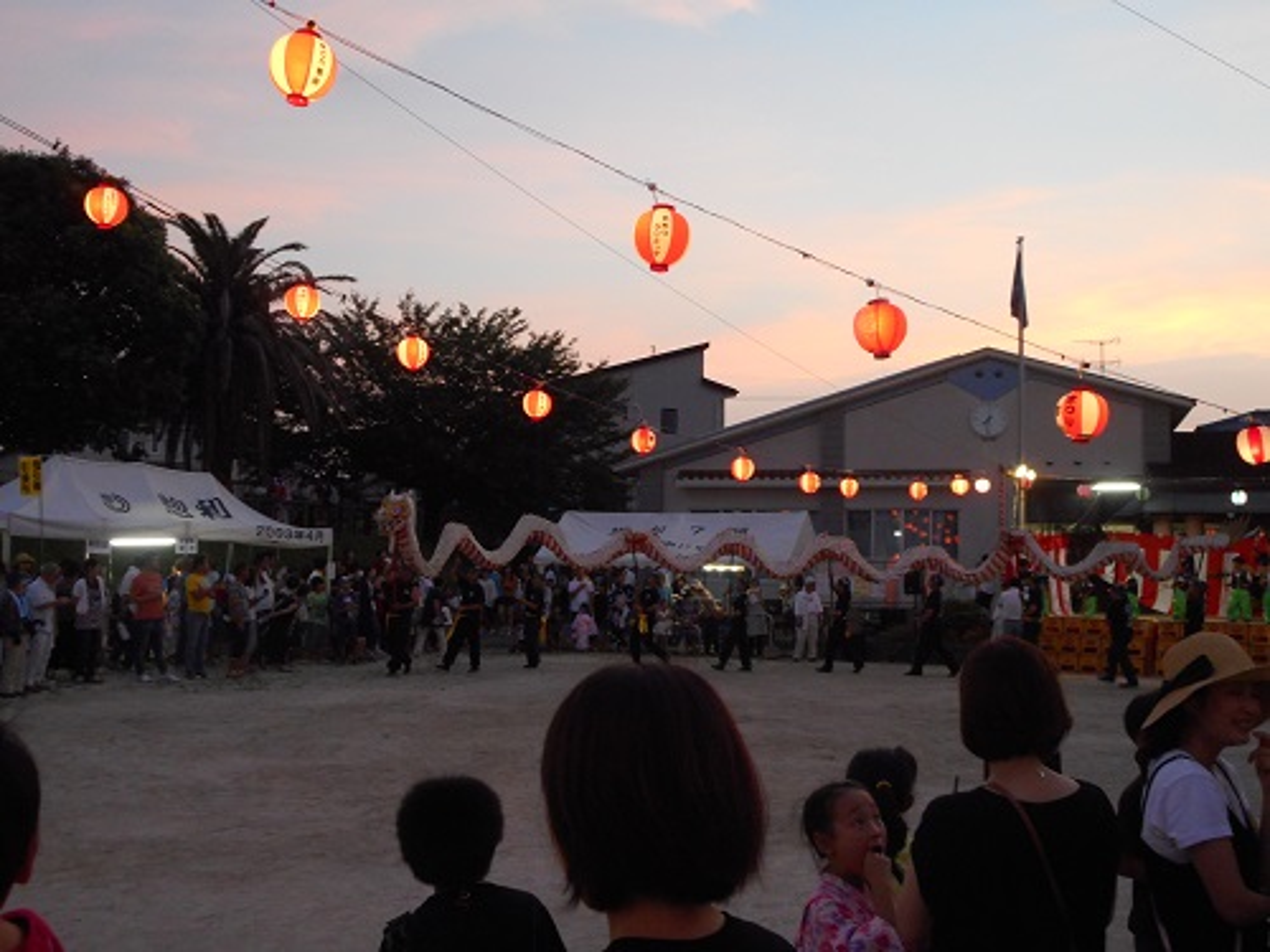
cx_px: 635
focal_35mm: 39
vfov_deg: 36.8
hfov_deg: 47.9
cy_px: 476
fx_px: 1431
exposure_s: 1/30
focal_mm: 6.9
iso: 400
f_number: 4.5
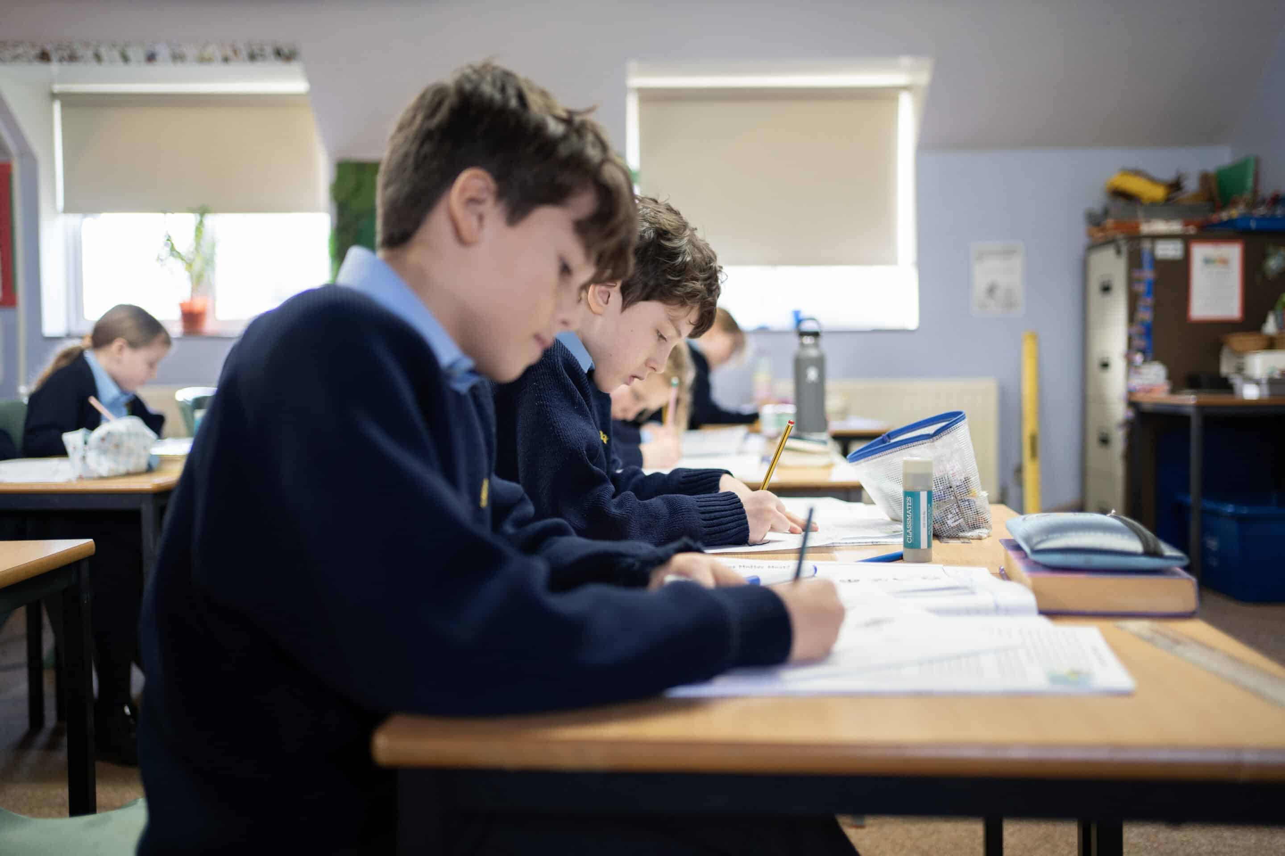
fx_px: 1249
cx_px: 642
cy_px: 428
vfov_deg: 37.9
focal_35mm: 35
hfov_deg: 54.4
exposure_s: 1/200
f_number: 1.8
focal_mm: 35
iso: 1250
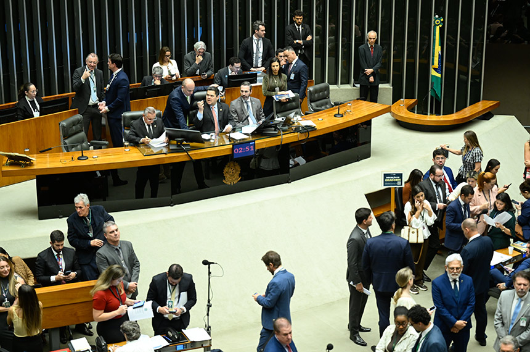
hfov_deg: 26.7
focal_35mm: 76
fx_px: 1117
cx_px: 265
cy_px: 176
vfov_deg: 17.9
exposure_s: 1/160
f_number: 2.8
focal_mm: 76
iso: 2000
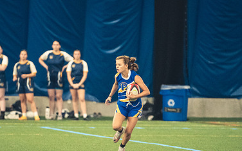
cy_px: 105
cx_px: 93
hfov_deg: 4.5
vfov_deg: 2.8
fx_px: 3106
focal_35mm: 471
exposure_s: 1/500
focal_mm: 200
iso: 12800
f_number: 2.8
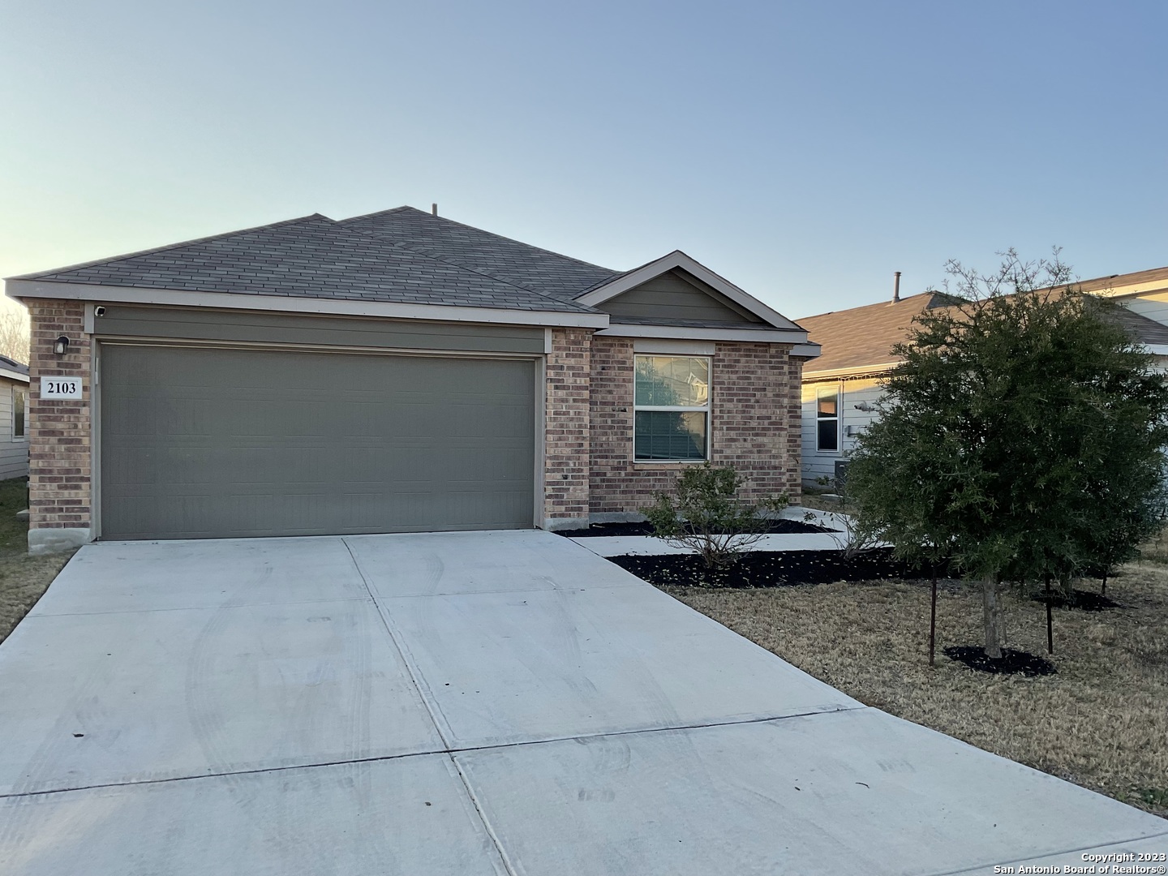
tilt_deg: +0.8
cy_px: 438
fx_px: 979
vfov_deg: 48.2
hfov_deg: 61.7
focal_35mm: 29
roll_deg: -1.0
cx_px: 584
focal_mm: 3
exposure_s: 1/739
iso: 16
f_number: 1.8
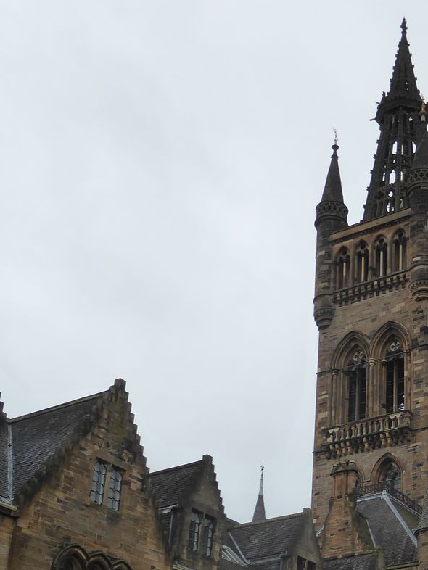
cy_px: 472
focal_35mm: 59
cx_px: 435
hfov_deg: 23.7
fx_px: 972
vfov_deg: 31.7
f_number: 3.5
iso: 125
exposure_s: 1/160
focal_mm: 5
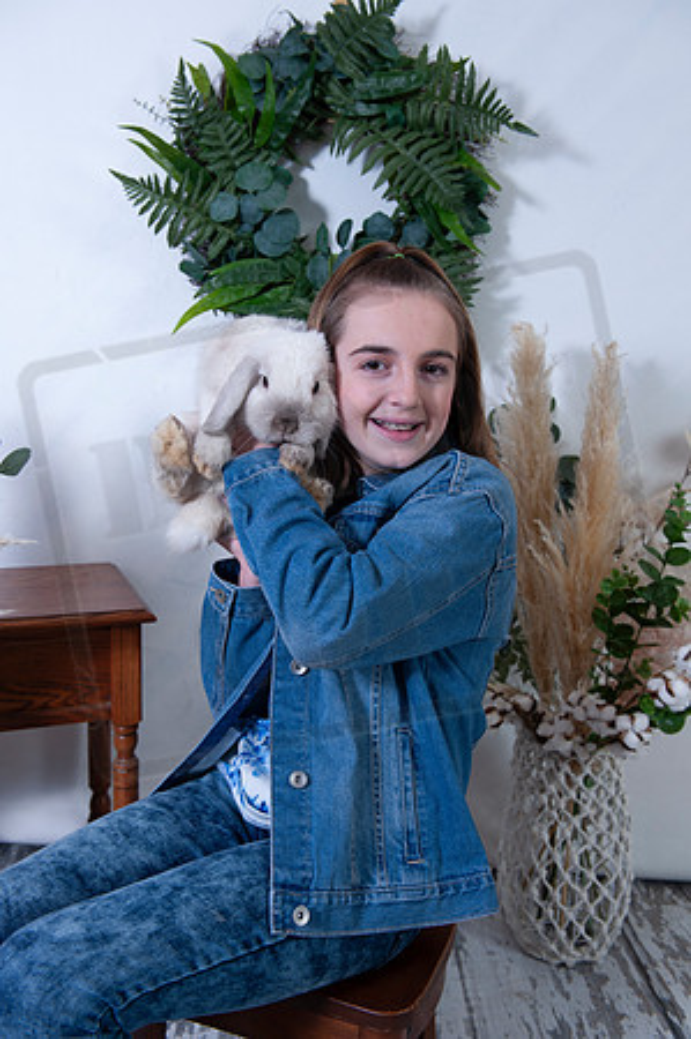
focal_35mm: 35
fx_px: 1010
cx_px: 346
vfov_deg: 54.5
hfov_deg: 37.8
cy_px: 520
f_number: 5.6
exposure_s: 1/125
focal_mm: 35
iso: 100
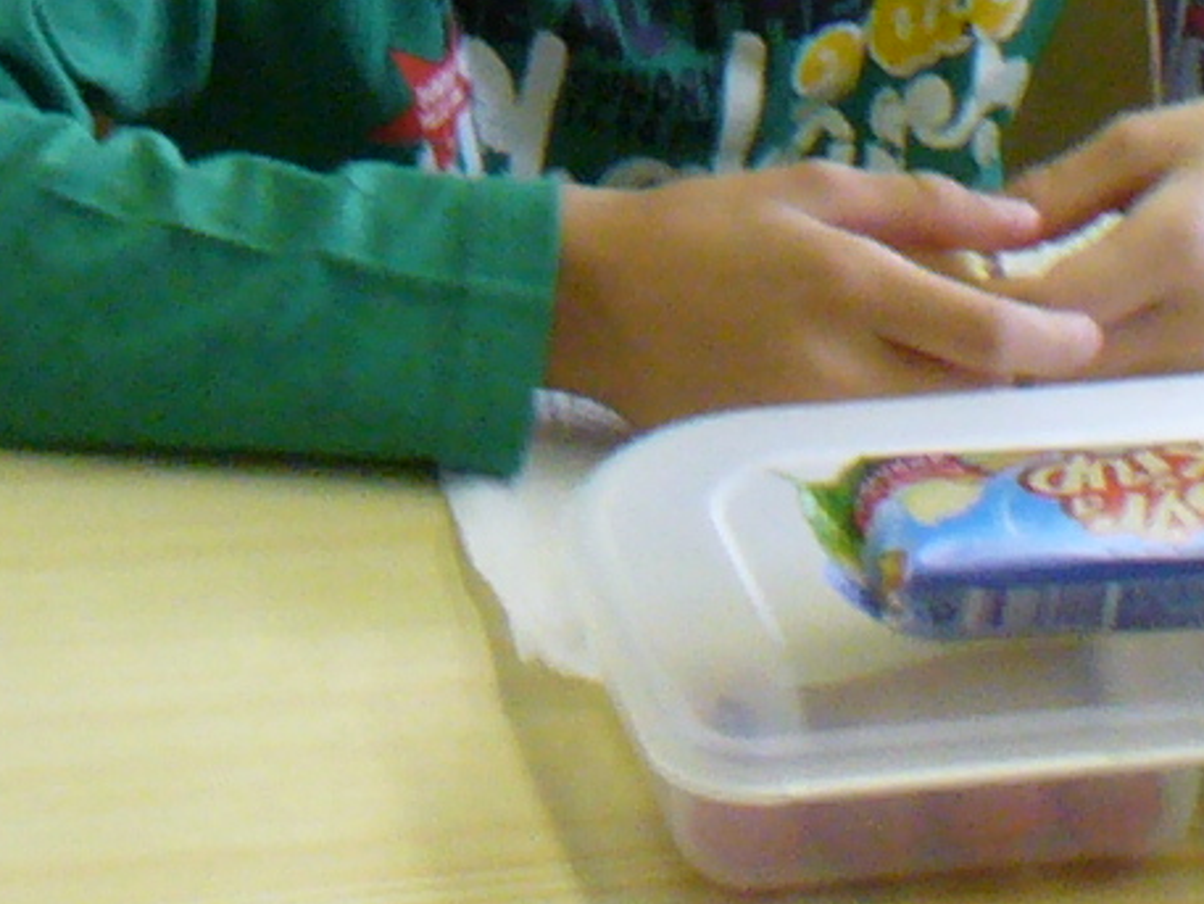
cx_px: -335
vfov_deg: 6.2
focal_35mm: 228
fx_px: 7932
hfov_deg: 8.6
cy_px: -1428
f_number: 2.8
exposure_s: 1/30
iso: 160
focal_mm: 6.1
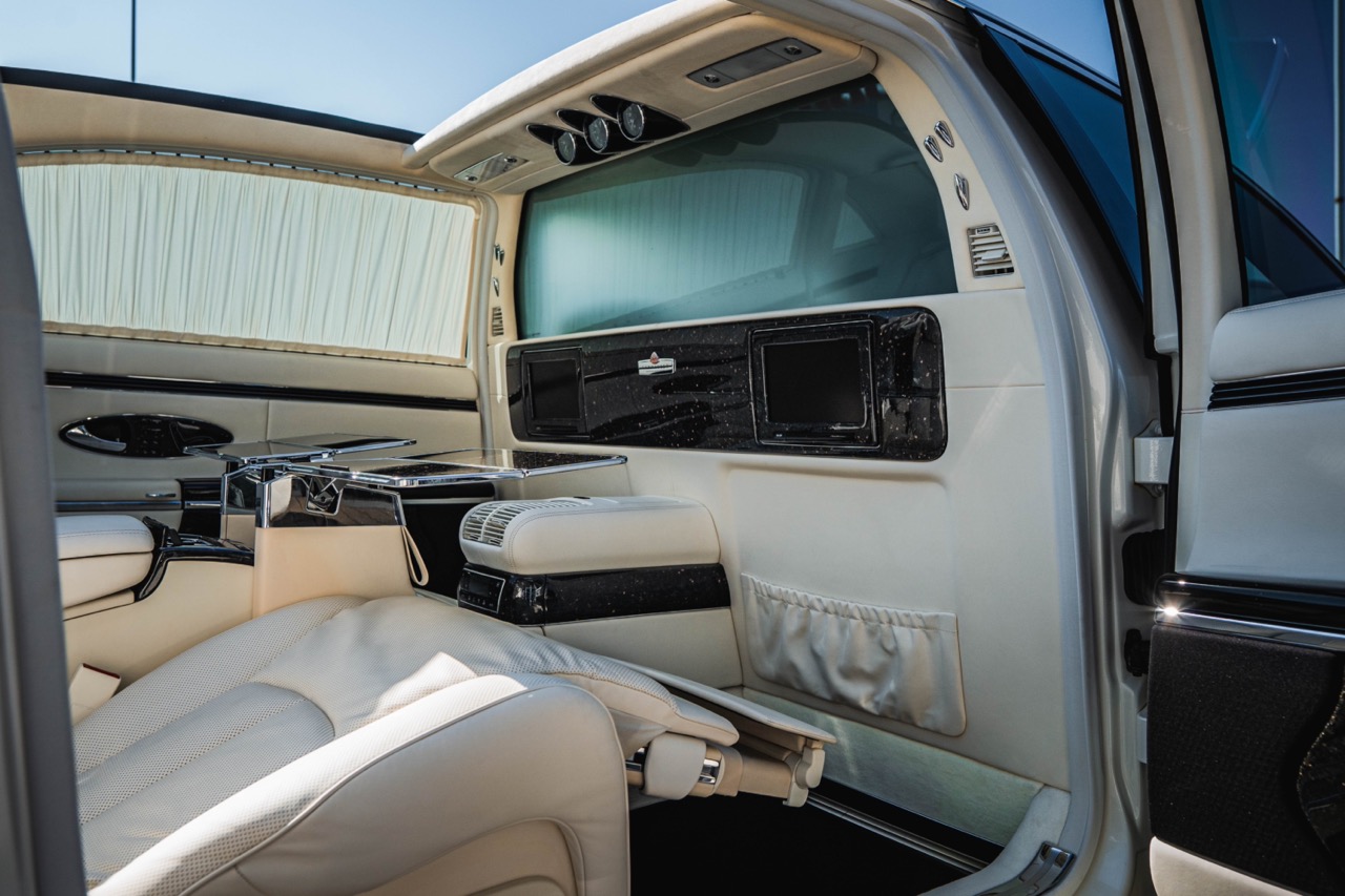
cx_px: 672
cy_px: 448
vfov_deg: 53.1
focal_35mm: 24
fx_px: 896
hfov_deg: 73.8
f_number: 5
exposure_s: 1/640
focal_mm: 24
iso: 800
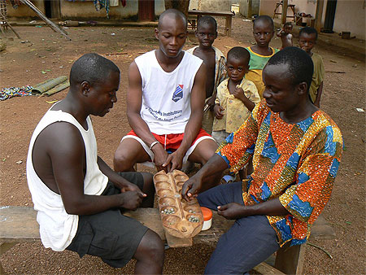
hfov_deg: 51.3
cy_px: 138
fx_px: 381
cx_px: 183
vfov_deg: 39.7
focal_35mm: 36
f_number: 5.6
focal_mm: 6
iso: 80
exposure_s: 1/100
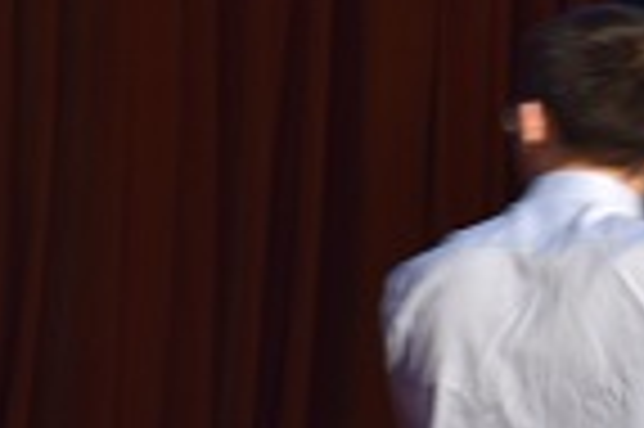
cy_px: 306
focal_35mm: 623
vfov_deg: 2.2
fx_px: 11140
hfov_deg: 3.3
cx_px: 1320
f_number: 5.3
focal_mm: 85
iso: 320
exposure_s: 1/30
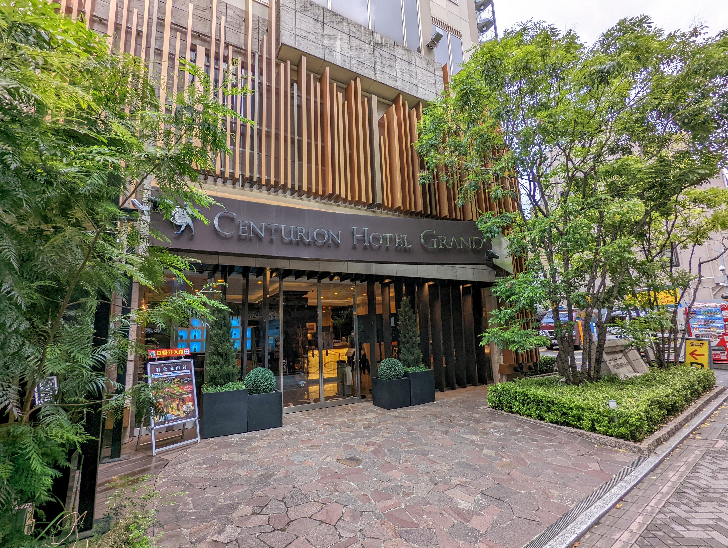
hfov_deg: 94.4
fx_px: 337
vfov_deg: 78.2
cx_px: 364
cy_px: 274
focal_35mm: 16
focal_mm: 2.35
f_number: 2.2
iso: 73
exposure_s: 1/189
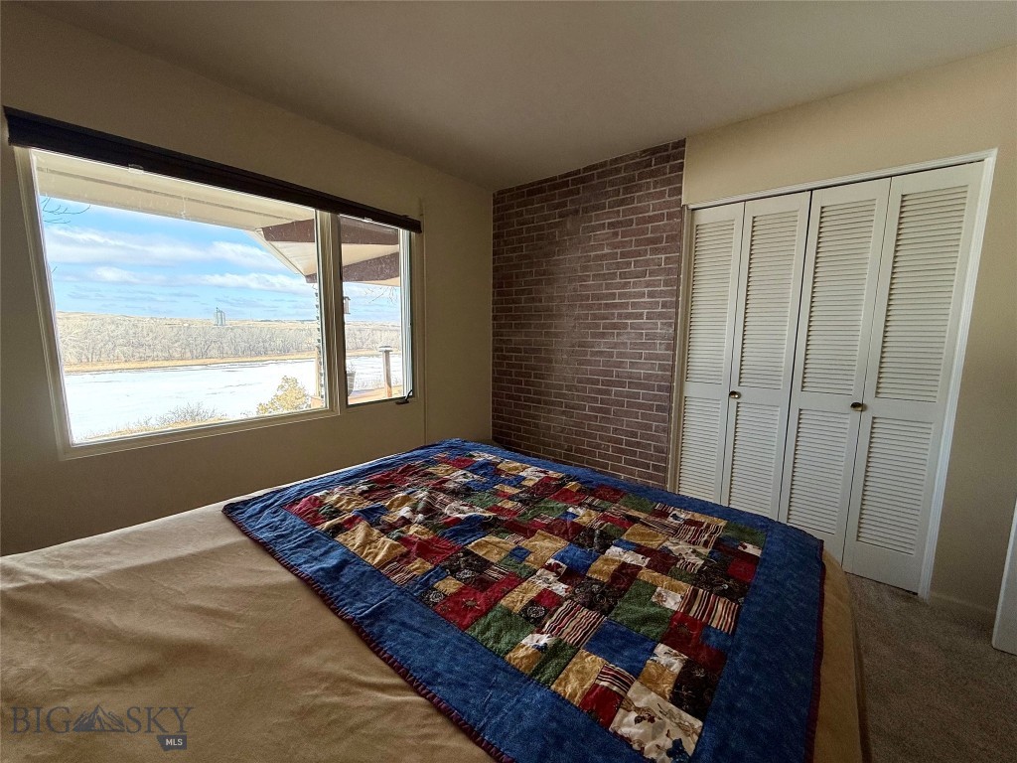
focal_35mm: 14
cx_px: 508
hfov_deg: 102.1
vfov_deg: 85.7
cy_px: 382
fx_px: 411
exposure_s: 1/442
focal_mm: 2.22
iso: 50
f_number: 2.2
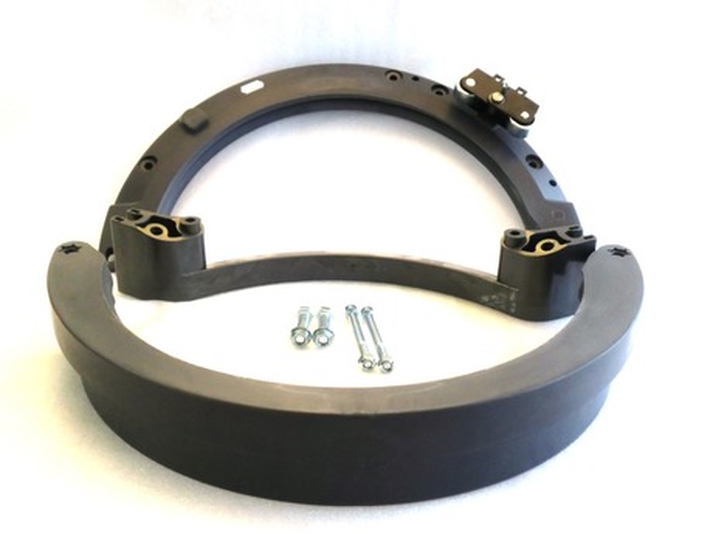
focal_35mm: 36
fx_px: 742
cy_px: 267
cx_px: 356
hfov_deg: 51.4
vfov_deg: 39.7
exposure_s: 1/60
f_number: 3.1
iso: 250
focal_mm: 6.51
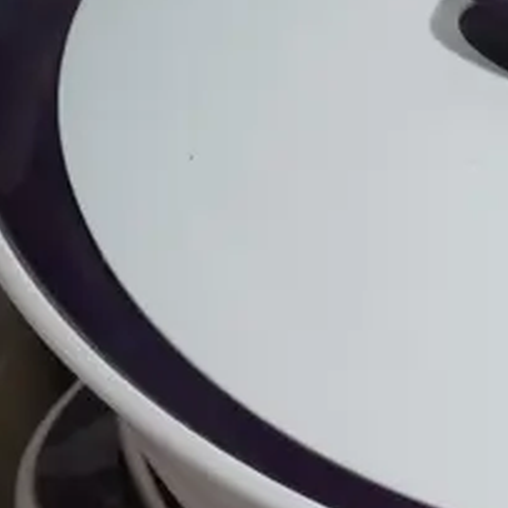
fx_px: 2955
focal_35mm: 178
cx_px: 768
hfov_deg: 9.5
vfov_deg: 9.6
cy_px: 732
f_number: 4.4
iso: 1000
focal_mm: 20
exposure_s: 1/60
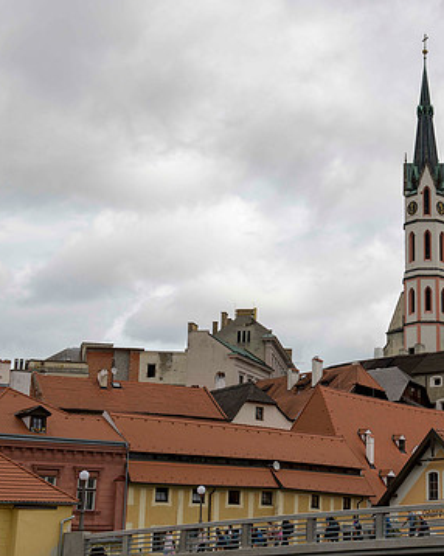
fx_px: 1200
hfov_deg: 20.5
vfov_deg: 26.1
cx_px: 415
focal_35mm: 73
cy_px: 288
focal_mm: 48
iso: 64
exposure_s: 1/500
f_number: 7.1
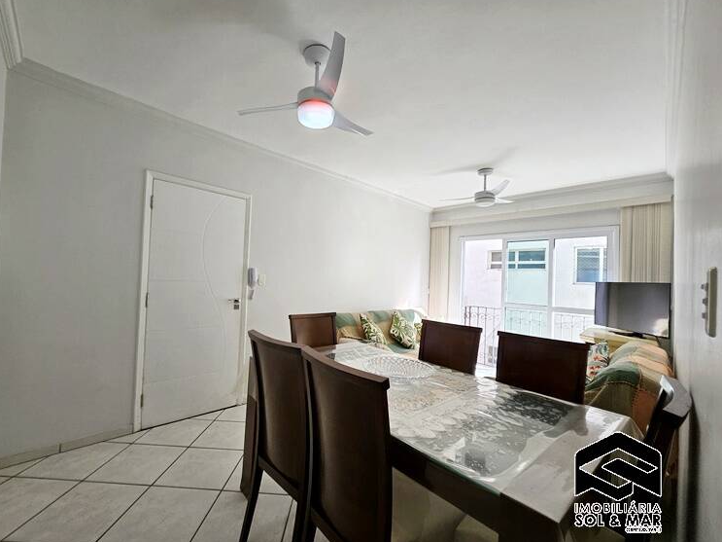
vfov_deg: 85.6
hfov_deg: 101.9
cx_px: 336
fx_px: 292
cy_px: 278
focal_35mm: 14
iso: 40
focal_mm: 1.7
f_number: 2.2
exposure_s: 1/120
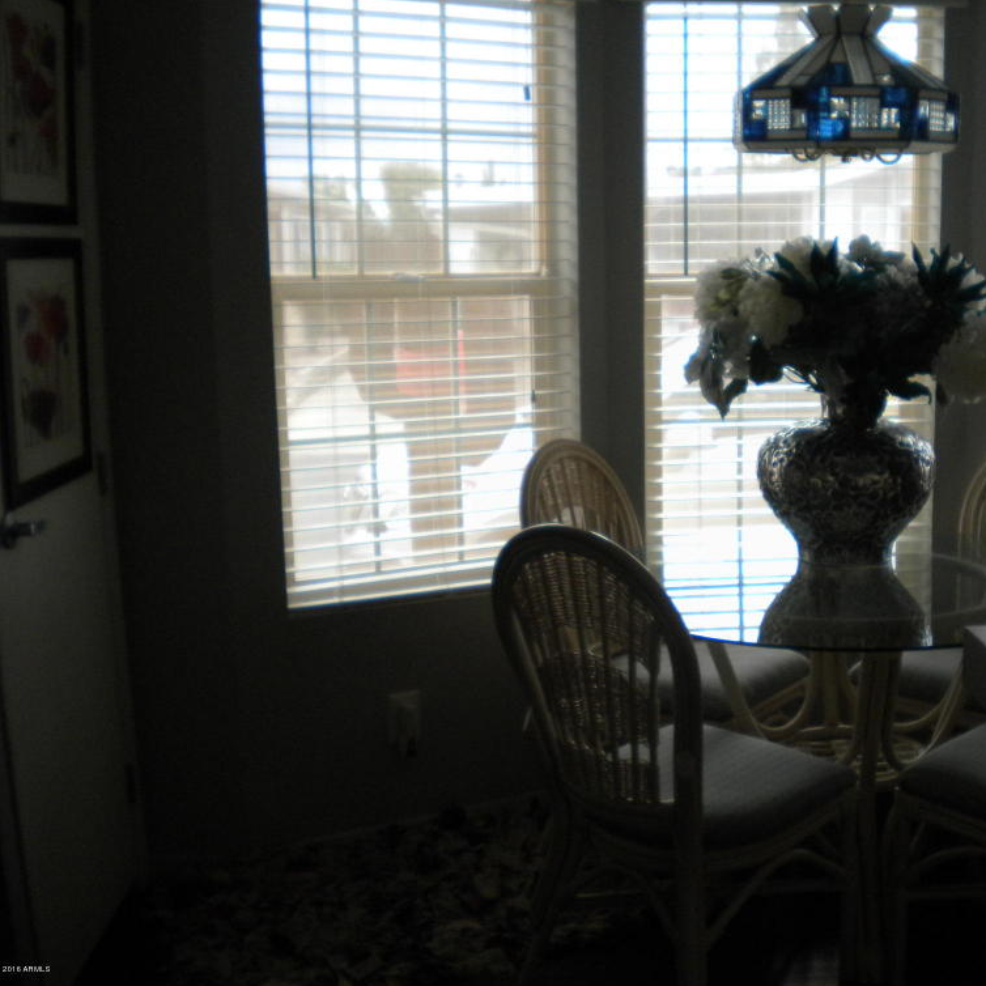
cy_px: 500
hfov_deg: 39.5
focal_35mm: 42
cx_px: 668
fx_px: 1353
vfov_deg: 40.0
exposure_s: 1/186
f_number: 3.1
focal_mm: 6.3
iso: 253
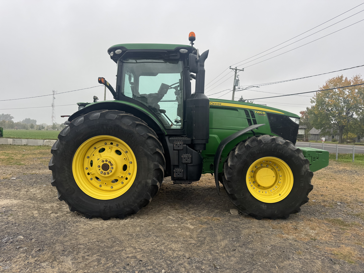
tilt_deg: +1.6
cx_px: 182
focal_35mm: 24
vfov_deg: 56.8
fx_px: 252
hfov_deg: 71.6
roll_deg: -1.7
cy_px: 136
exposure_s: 1/376
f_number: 1.78
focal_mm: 6.76
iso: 80
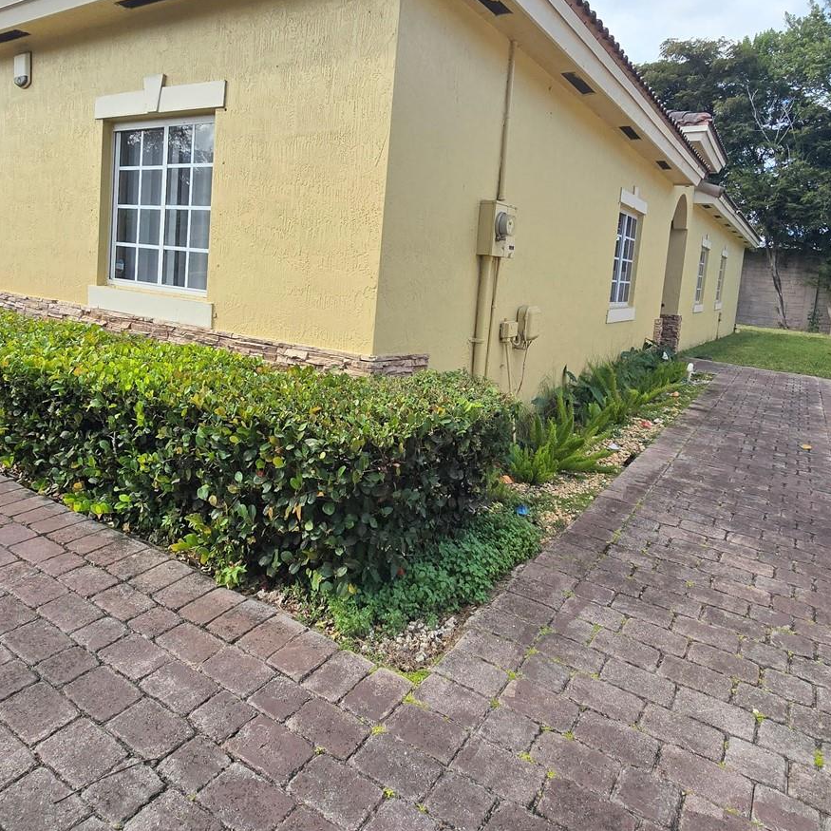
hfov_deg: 72.1
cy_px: 324
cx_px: 393
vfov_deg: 71.2
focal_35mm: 21
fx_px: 570
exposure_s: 1/1742
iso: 50
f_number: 2.2
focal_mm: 2.2
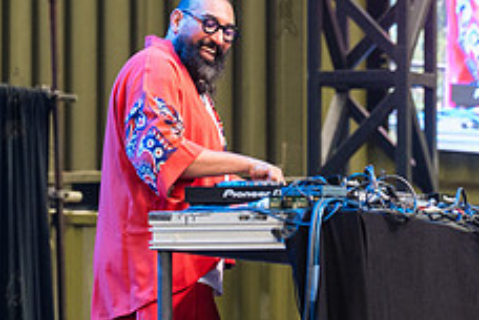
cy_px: 204
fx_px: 4497
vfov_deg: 4.1
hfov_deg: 6.1
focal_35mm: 338
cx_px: 284
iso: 2000
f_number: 3.5
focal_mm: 126
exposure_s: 1/320
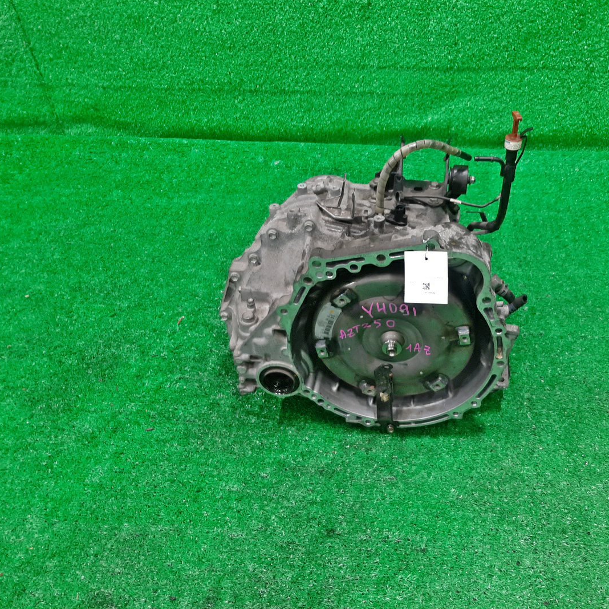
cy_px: 306
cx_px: 389
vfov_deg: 52.5
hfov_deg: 51.9
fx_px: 617
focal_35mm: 31
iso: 127
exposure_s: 1/50
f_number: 1.7
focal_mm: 3.93
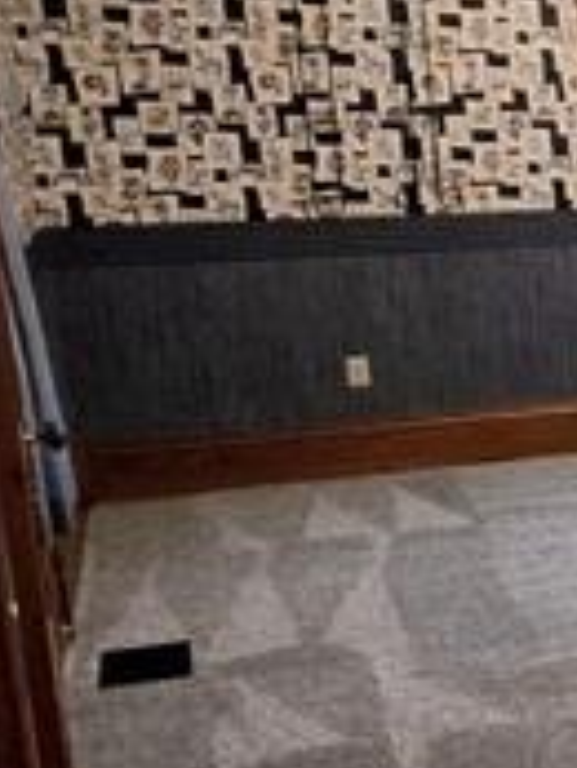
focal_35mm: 72
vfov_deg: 27.0
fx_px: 1598
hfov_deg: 13.4
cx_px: 1474
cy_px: 411
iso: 1000
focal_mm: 2.2
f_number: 2.2
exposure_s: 1/60.2
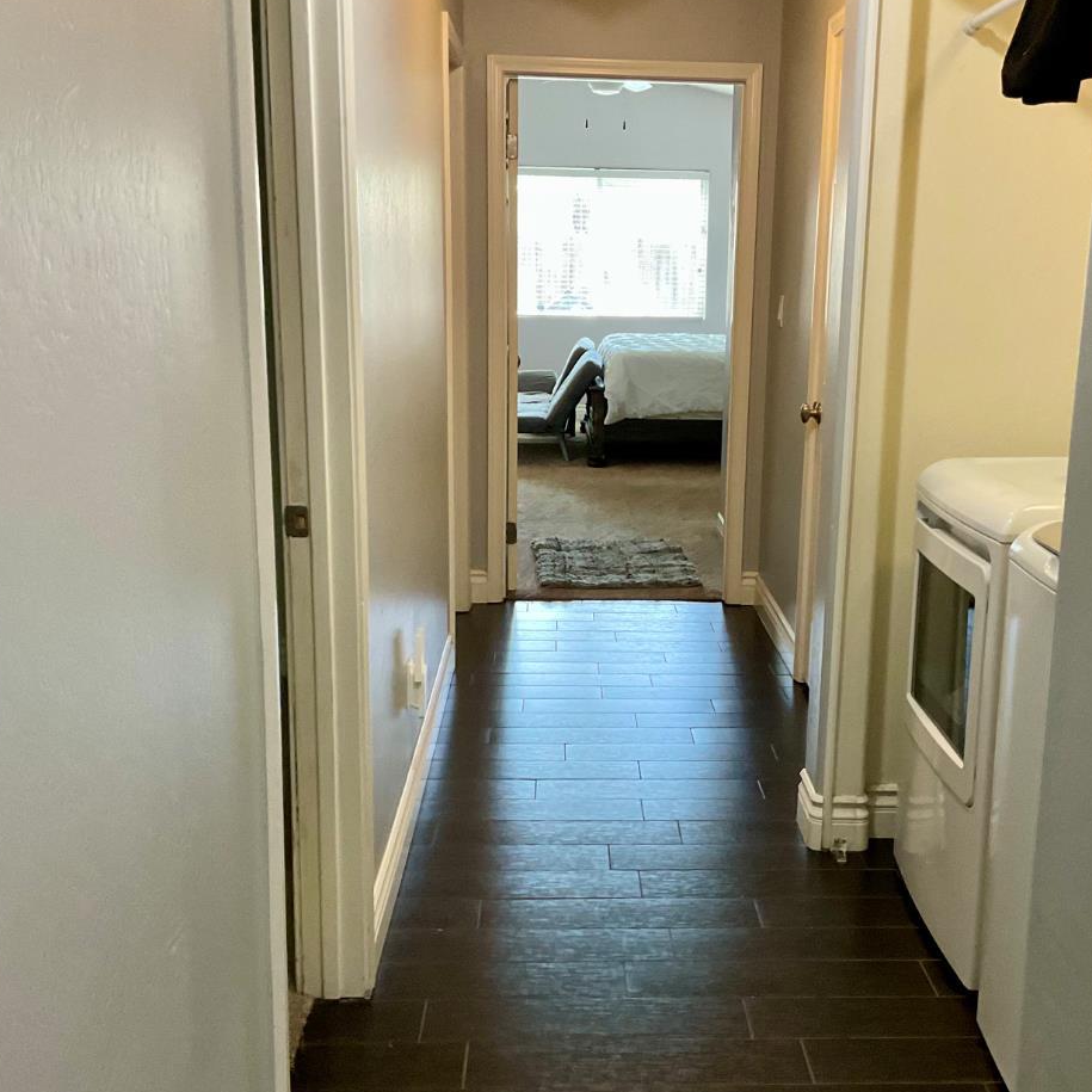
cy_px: 597
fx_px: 1499
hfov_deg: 39.9
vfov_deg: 40.0
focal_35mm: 42
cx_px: 648
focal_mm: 3
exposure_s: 1/60
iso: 200
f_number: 1.8
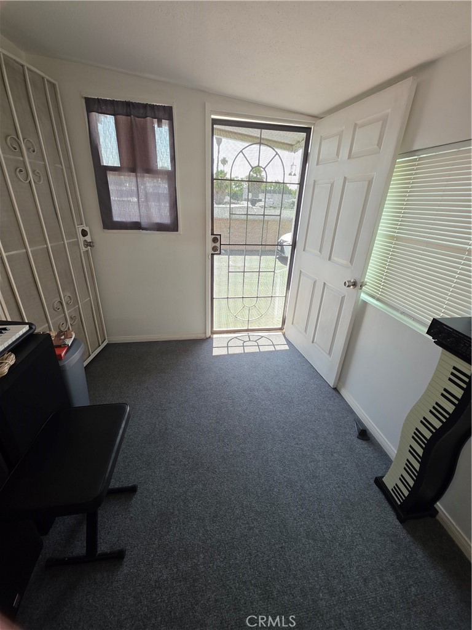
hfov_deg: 89.9
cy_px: 315
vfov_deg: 106.2
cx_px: 236
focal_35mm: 13
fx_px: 236
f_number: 1.9
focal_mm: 2.2
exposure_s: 1/120
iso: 100
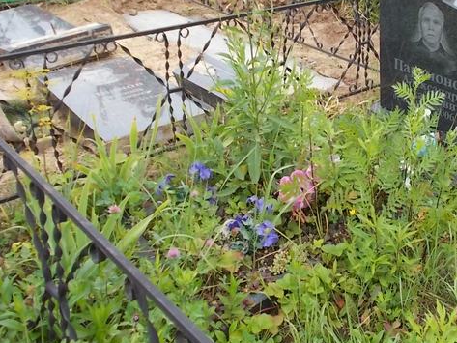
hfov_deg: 41.4
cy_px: 96
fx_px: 581
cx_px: 356
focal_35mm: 44
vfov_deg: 32.4
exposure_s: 1/250
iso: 80
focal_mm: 4.6
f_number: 3.2
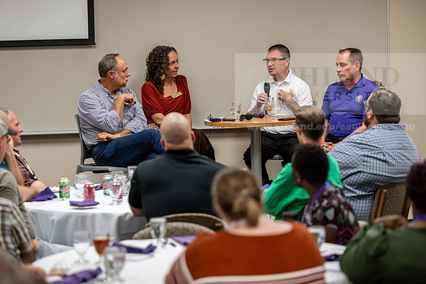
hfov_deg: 15.2
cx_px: 213
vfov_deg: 10.2
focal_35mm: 135
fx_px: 1598
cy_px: 142
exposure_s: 1/200
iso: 2000
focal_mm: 135
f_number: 3.2
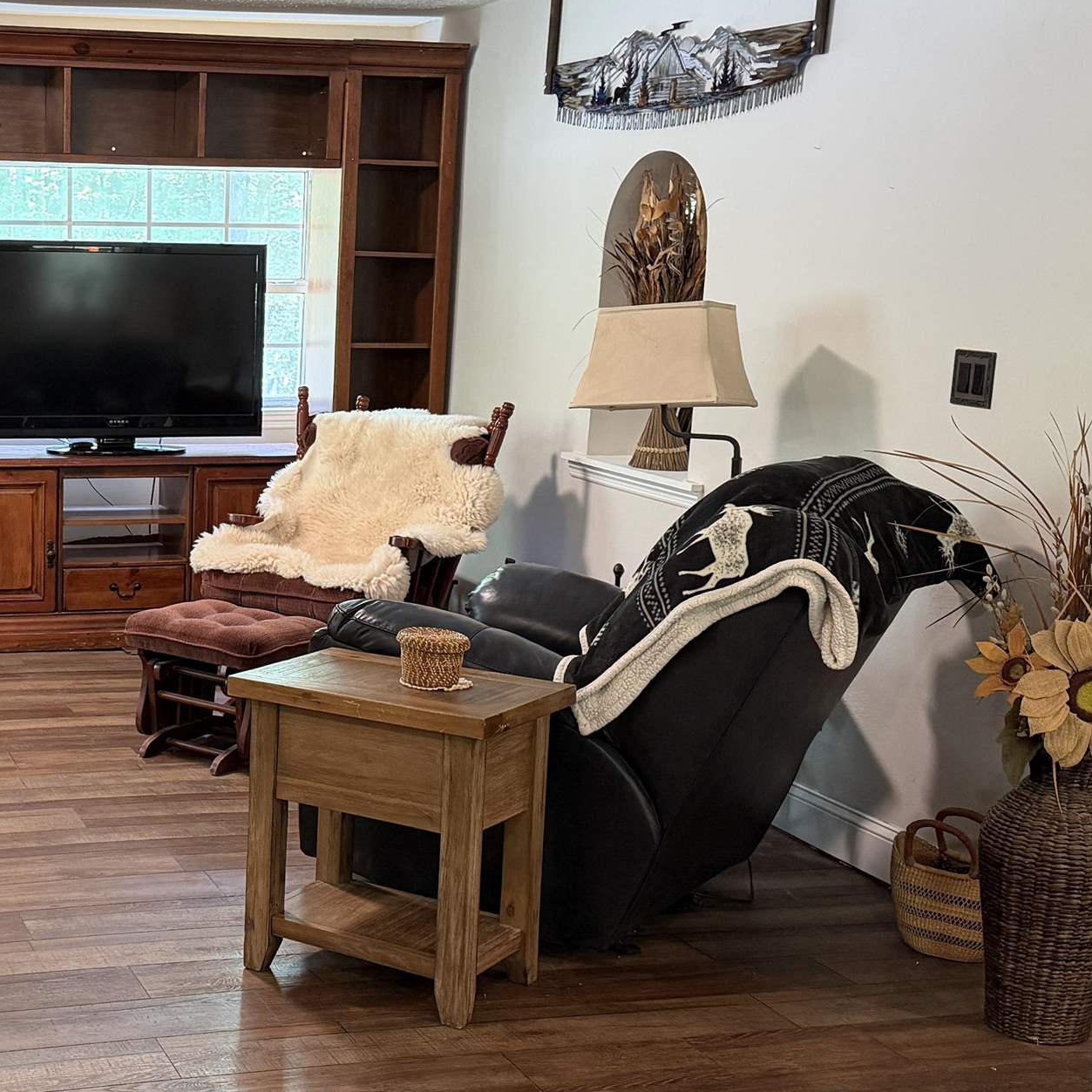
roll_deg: -0.3
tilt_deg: -10.5
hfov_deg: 31.4
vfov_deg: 32.8
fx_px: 1856
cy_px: 590
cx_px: 125
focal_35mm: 52
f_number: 1.78
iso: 400
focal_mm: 6.76
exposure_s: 1/60
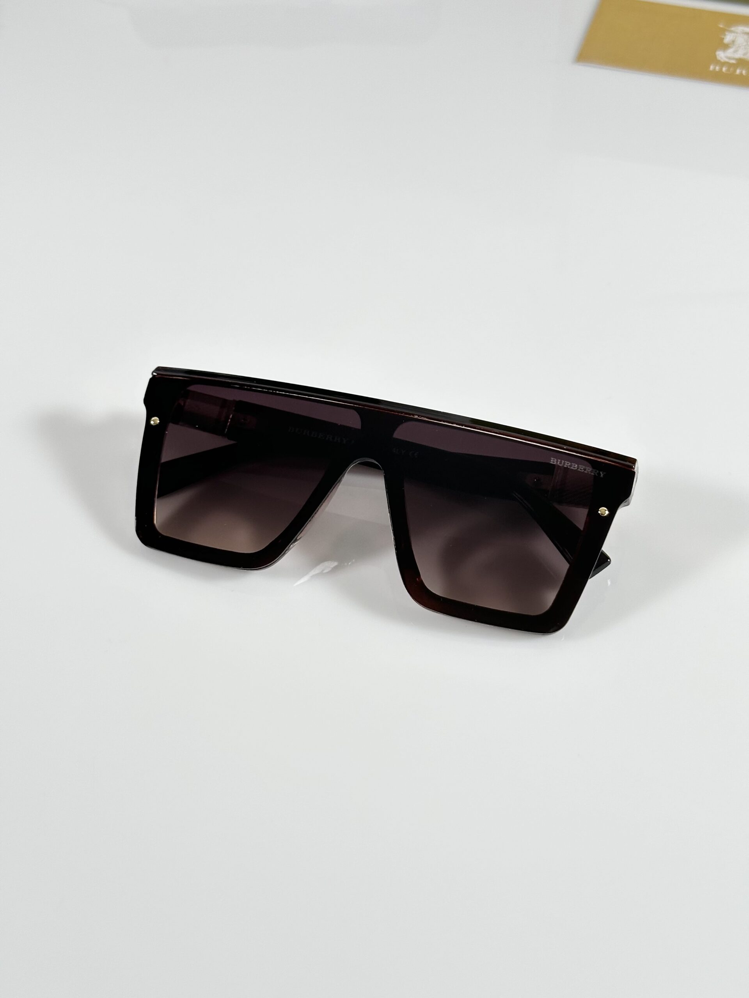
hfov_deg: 30.3
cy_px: 499
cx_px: 374
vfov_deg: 39.7
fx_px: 1385
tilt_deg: -49.1
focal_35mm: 48
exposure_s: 1/100
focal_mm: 6.86
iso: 80
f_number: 1.78
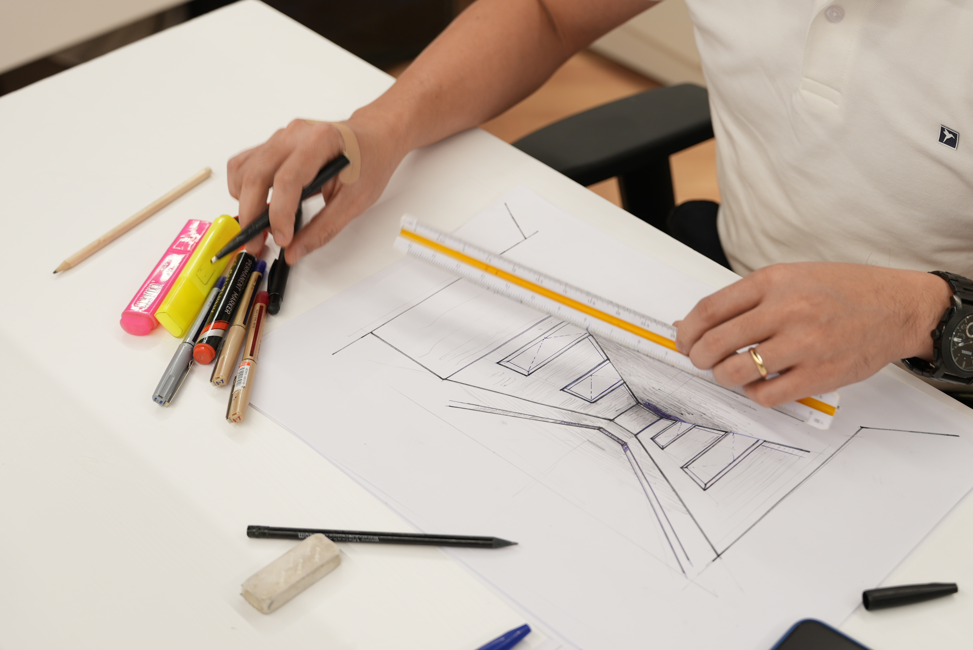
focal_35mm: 56
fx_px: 1514
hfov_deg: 35.6
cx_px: 486
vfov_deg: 24.2
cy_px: 325
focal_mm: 56
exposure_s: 1/100
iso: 320
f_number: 4
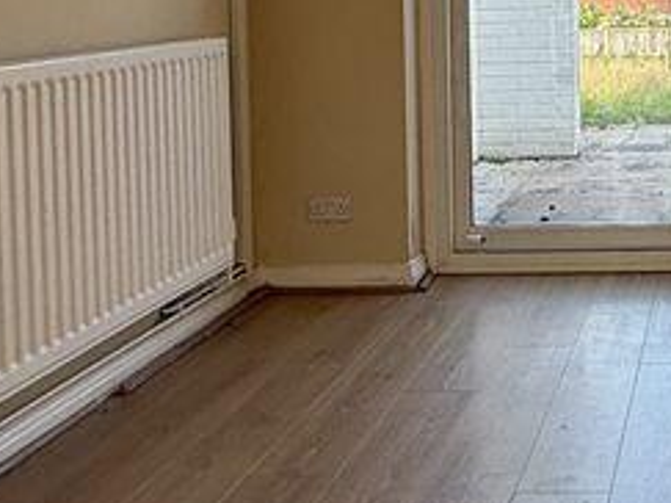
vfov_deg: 23.5
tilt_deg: +0.1
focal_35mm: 59
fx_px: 1143
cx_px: 707
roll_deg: +0.6
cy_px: -30
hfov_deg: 29.9
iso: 64
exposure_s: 1/233
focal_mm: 2.22
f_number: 2.2
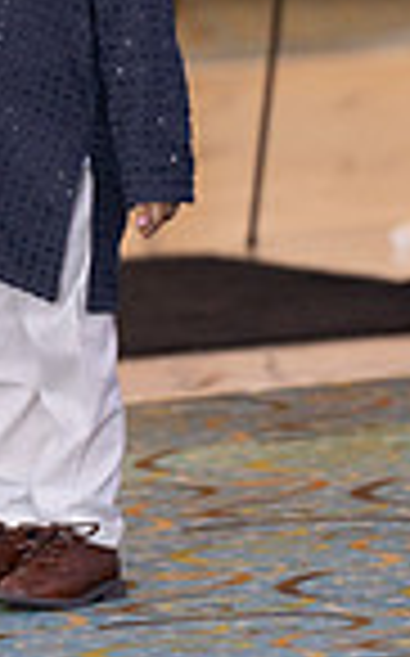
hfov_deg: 1.6
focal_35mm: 810
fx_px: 14510
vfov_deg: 2.6
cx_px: -180
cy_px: 173
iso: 1000
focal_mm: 200
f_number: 2.8
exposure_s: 1/200
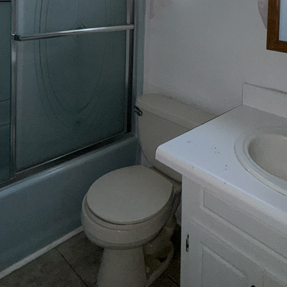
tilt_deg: -1.7
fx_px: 328
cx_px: 129
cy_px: -7
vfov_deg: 40.6
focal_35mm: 35
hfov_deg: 47.1
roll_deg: -1.1
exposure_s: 1/134
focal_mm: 2.22
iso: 32
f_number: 2.2
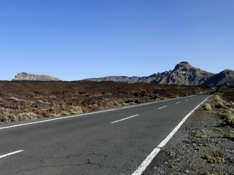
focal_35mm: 40
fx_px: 270
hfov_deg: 46.8
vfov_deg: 36.0
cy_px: 88
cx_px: 117
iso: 100
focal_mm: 6.9
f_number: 3.9
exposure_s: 1/1300
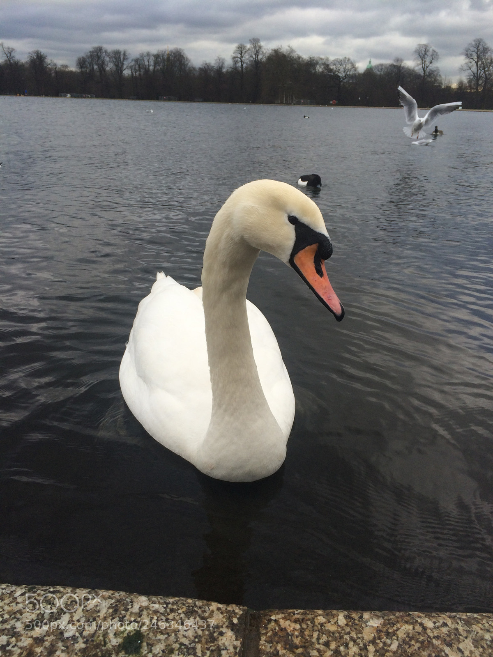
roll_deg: -2.6
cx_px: 246
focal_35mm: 29
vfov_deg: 61.7
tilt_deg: -22.6
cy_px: 328
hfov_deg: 48.2
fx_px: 551
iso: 32
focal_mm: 4.15
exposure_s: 1/345
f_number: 2.2
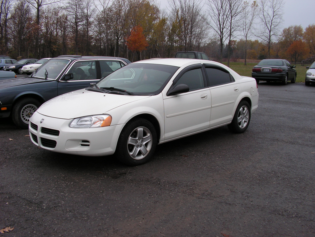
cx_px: 158
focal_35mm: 36
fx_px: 328
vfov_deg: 39.7
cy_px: 118
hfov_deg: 51.4
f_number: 4.8
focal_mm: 6
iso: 50
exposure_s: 1/100
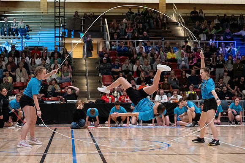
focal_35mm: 82
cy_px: 89
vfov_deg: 16.7
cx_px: 123
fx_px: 557
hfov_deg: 24.8
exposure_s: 1/1000
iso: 8000
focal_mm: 70
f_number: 2.8
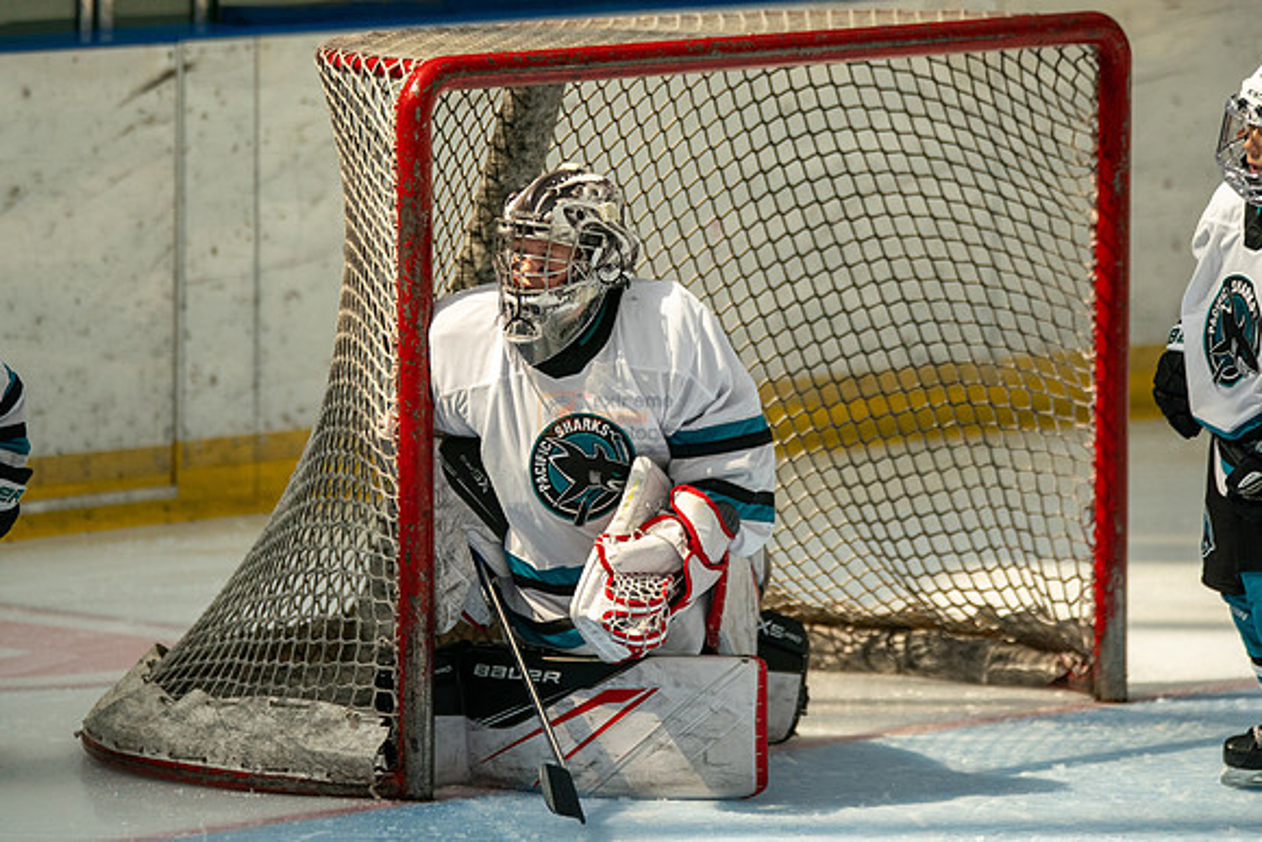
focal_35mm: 292
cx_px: 510
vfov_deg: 4.7
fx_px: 10226
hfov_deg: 7.1
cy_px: 417
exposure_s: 1/10000
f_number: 3.2
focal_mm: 234
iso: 1600
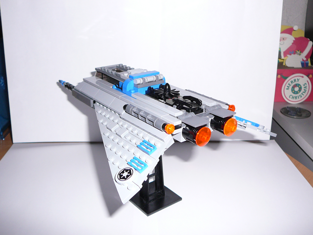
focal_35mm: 37
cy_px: 118
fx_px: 335
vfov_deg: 38.7
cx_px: 156
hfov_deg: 50.1
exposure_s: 1/30
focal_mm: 5.2
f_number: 2.8
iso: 100
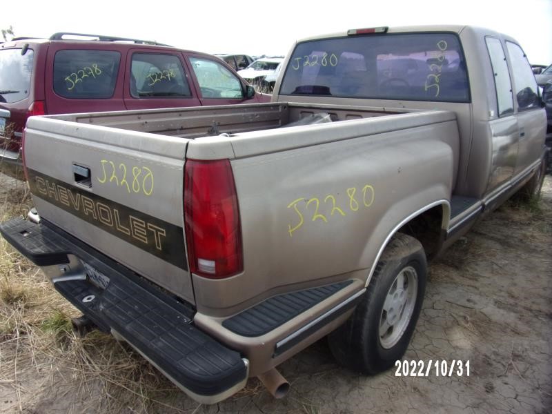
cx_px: 276
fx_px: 383
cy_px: 207
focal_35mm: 24
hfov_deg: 71.6
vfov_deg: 56.8
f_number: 3.3
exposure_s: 1/400
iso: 80
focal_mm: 4.3
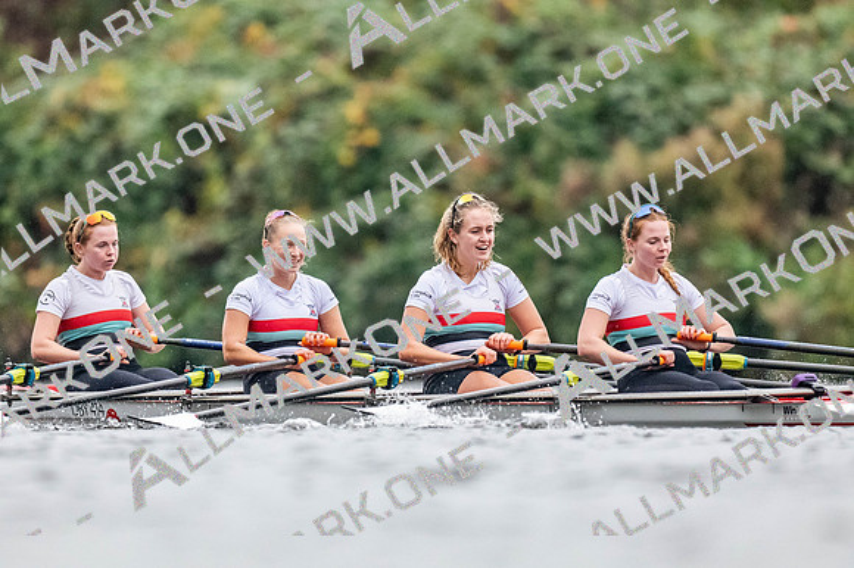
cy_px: 284
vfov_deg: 1.5
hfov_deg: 2.3
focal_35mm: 900
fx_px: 21337
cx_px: 427
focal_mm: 600
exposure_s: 1/2500
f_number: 4
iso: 4000
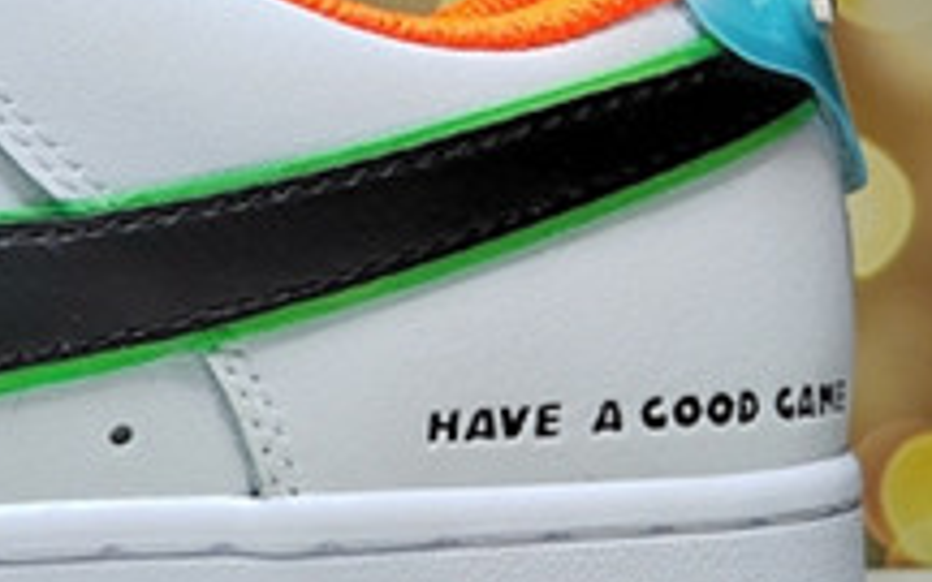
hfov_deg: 22.8
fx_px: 2007
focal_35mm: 79
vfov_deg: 16.4
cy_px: 153
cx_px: -337
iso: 556
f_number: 1.9
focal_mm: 5.52
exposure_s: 1/1653
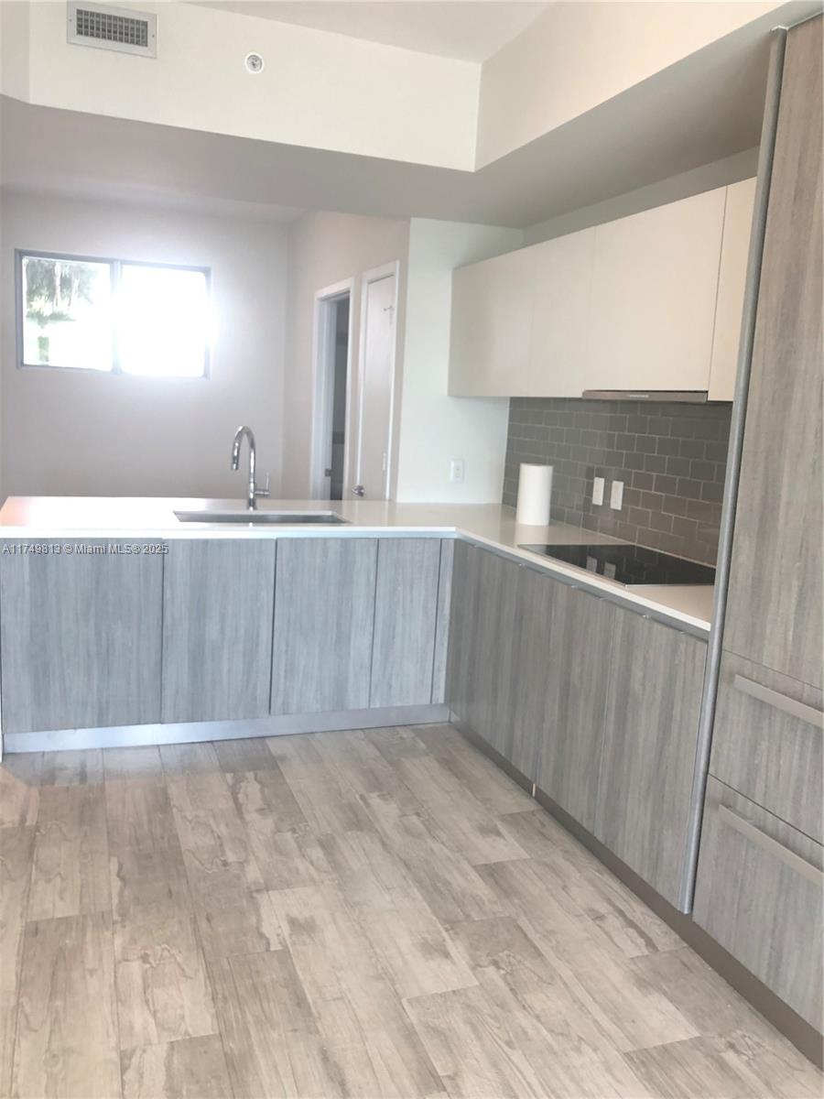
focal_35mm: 28
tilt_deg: -7.9
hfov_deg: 49.7
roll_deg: -3.6
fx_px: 889
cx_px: 412
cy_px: 550
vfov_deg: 63.4
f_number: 1.8
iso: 25
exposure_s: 1/30
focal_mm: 4
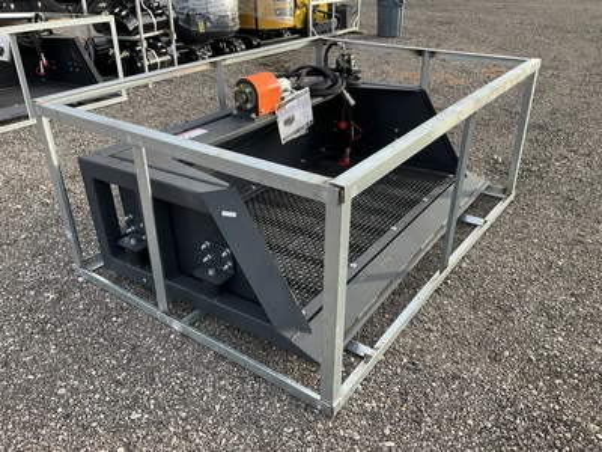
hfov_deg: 61.7
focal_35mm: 29
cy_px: 226
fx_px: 504
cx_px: 301
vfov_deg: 48.2
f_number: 1.8
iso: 20
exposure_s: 1/159
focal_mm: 3
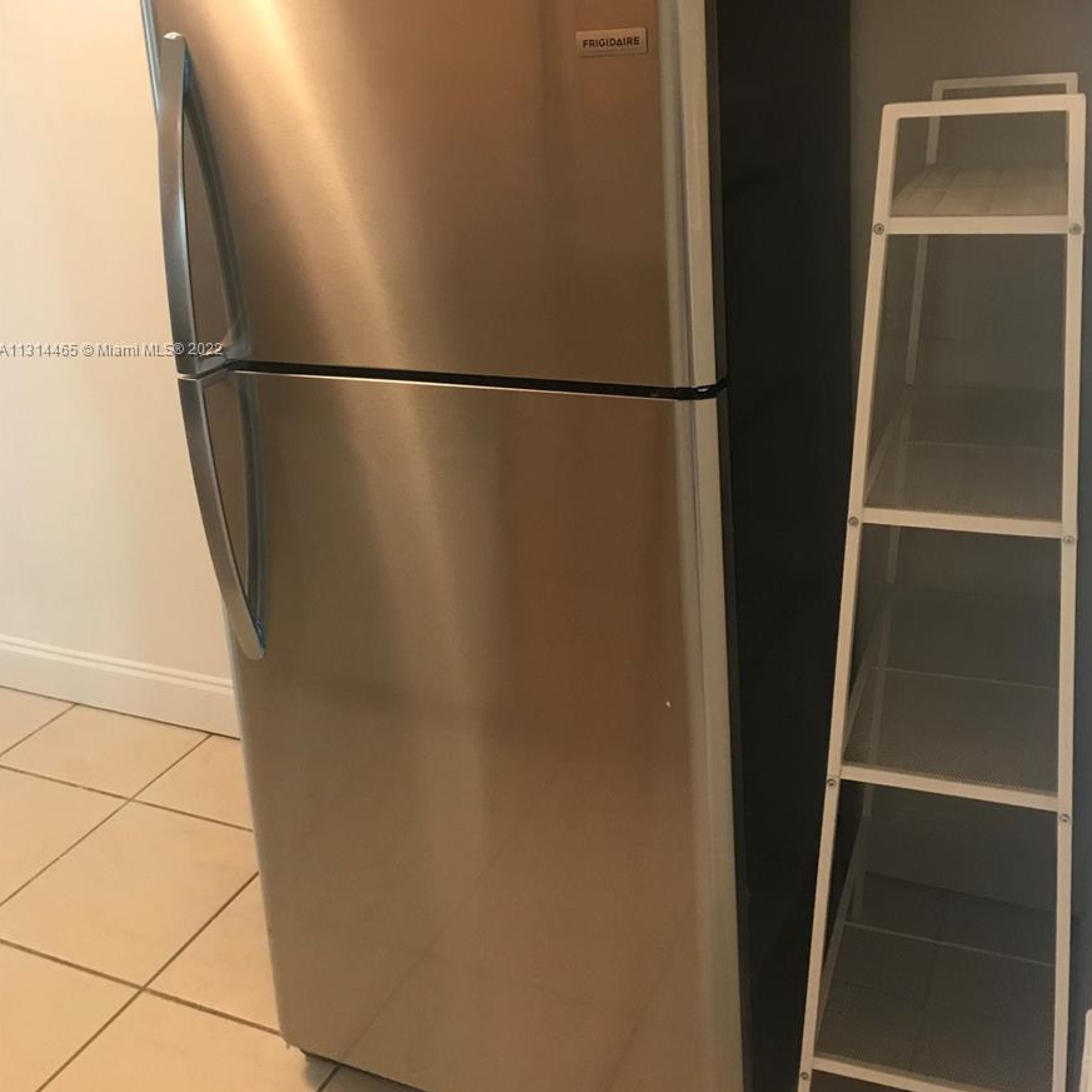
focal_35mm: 34
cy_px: 350
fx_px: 1213
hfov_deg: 48.4
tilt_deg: -14.0
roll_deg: +3.0
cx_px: 557
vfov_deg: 47.5
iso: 80
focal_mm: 3.99
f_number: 1.8
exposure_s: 1/15
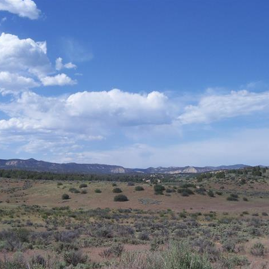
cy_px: 135
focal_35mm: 50
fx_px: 440
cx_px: 138
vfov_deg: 34.0
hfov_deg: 34.0
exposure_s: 1/500
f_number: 5.6
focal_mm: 7
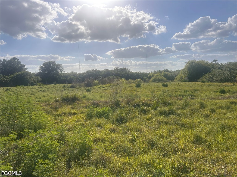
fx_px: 178
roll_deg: +2.6
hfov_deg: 67.3
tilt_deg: -5.1
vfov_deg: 53.1
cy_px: 88
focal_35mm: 26
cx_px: 118
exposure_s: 1/11364
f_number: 1.5
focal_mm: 5.7
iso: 50
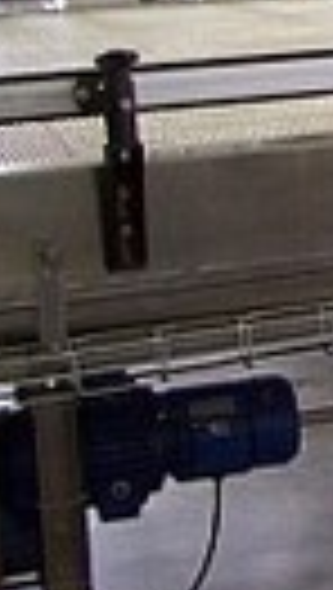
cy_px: 36
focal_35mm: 113
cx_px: 864
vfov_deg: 18.5
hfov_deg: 9.3
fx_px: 1768
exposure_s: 1/30
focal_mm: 5.6
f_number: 2.7
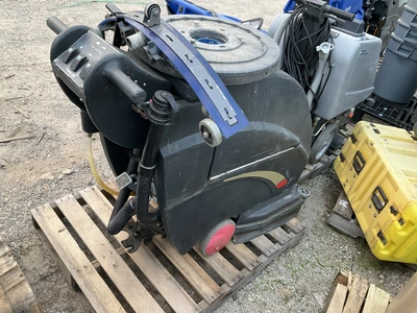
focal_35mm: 29
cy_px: 156
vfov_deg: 48.2
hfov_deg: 61.7
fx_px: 349
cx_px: 208
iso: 64
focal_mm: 3
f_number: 1.8
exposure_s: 1/61
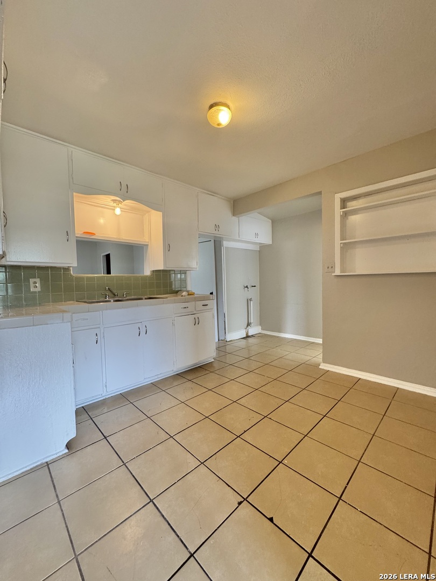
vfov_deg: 102.1
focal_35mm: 14
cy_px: 290
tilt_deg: -1.8
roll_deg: +1.4
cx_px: 218
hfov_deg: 85.7
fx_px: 235
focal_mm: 2.22
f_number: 2.2
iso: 200
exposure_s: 1/120
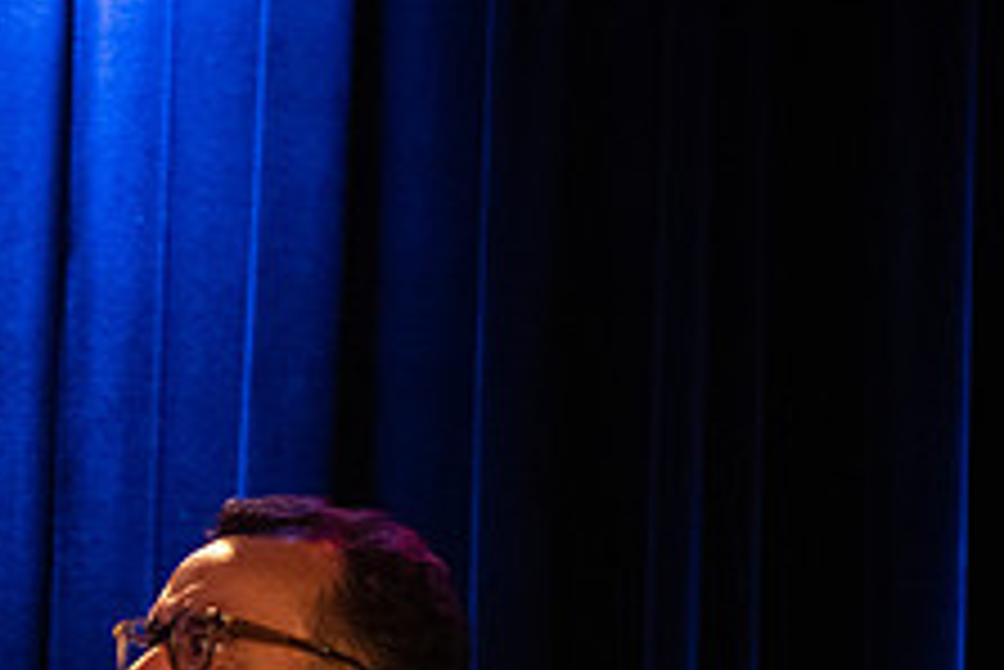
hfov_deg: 9.7
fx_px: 5888
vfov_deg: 6.4
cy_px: 964
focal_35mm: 211
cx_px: -71
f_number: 3.2
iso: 3200
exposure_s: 1/125
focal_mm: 70
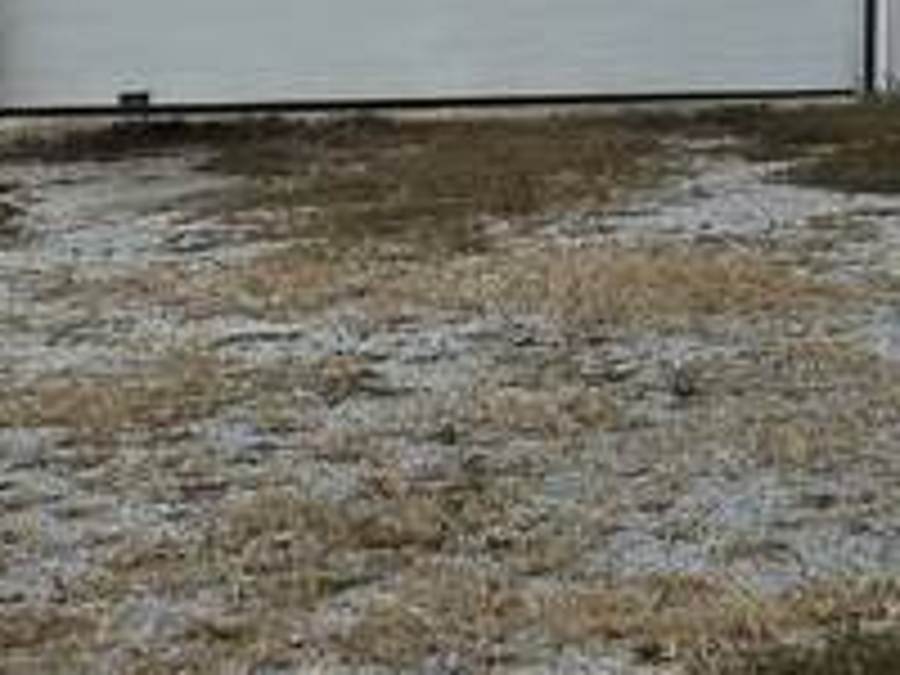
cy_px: -652
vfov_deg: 9.5
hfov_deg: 13.1
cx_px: 1048
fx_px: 3822
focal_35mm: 147
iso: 80
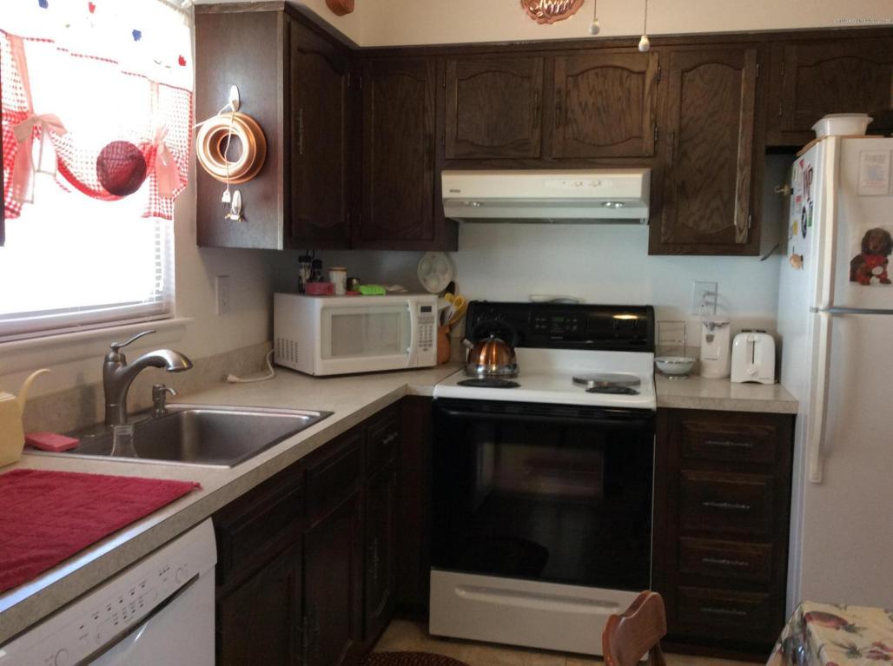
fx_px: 824
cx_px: 446
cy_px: 333
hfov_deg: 56.9
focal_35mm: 32
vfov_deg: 44.0
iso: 64
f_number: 2.4
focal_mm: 3.3
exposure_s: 1/24
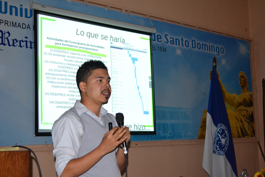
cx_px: 132
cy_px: 88
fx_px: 398
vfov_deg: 25.1
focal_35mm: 54
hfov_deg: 36.9
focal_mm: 36
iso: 2000
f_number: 5
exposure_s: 1/60
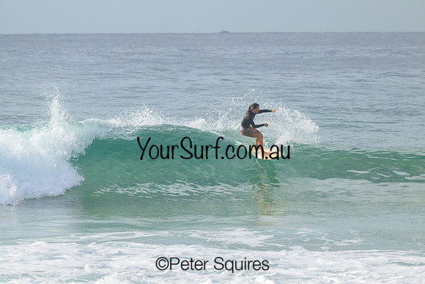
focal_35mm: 330
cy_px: 142
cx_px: 212
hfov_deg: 6.2
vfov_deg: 4.2
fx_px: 3897
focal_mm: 330
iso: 560
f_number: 9.5
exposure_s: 1/2000
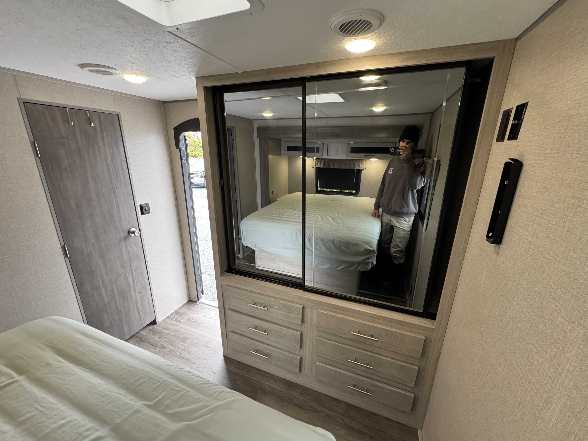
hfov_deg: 102.1
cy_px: 220
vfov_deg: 85.7
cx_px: 294
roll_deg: -2.0
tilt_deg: -15.5
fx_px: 238
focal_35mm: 14
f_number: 2.2
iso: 320
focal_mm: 2.22
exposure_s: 1/92
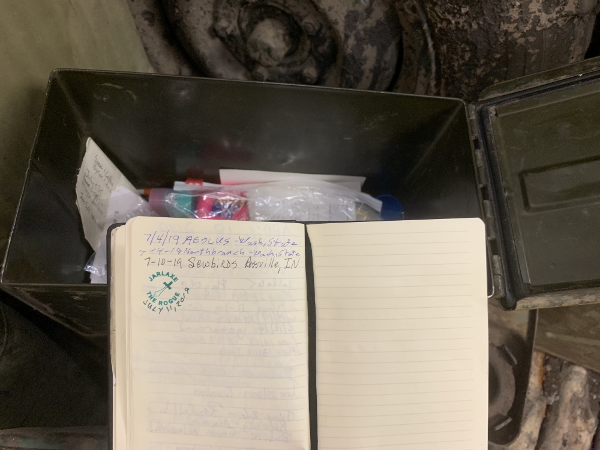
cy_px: 225
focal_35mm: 26
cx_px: 300
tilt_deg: -64.6
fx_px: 451
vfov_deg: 53.1
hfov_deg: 67.3
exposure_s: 1/60
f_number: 1.8
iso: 250
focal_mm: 4.25
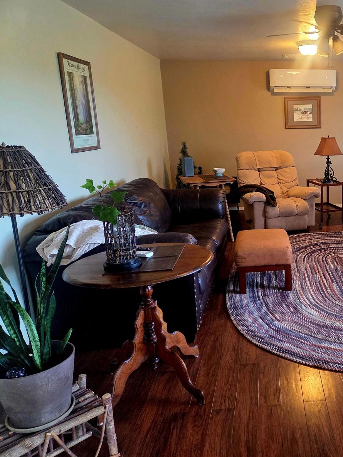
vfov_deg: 58.4
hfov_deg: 42.0
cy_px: 228
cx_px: 305
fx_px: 410
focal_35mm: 31
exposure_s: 1/120
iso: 400
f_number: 1.8
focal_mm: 5.4
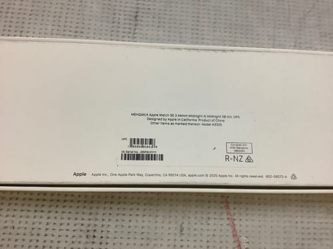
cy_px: 124
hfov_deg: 58.4
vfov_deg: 45.4
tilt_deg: -75.0
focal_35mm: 31
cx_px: 166
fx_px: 298
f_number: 2.4
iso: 100
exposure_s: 1/50
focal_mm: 3.3
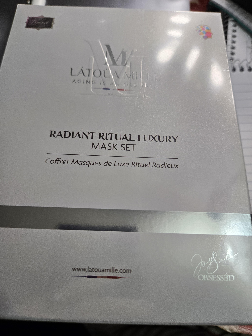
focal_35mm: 23
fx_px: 223
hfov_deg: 58.9
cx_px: 126
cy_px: 168
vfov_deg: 73.9
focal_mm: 5.4
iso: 160
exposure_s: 1/120
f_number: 1.8
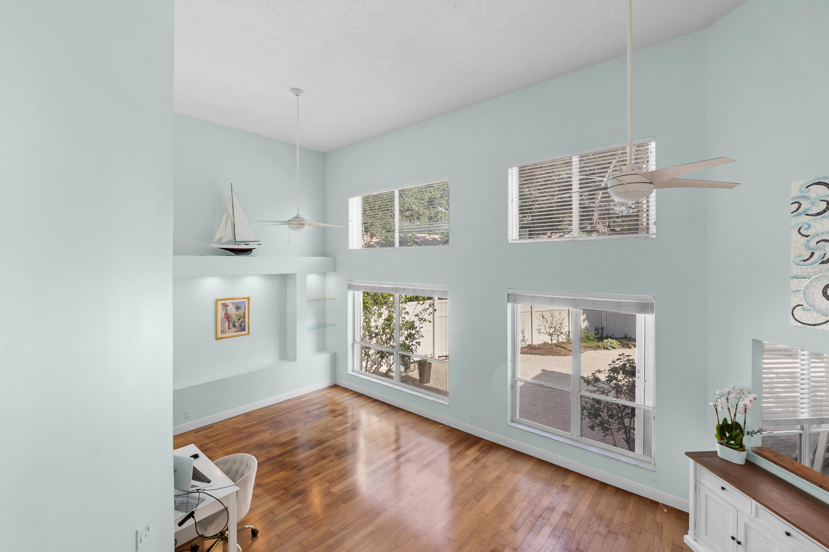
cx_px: 414
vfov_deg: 77.3
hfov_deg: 100.4
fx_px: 345
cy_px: 276
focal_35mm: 15
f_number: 8
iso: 100
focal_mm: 10
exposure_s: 1/20
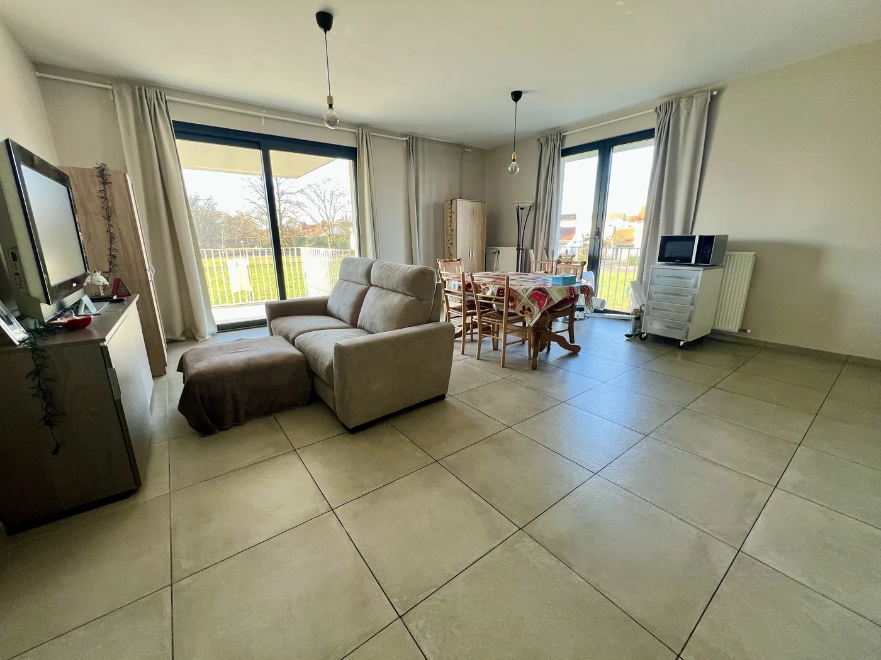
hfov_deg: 106.2
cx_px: 440
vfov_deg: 89.9
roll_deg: +0.4
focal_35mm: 13
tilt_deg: -14.7
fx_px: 331
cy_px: 330
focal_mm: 1.57
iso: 80
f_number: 1.8
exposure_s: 1/99
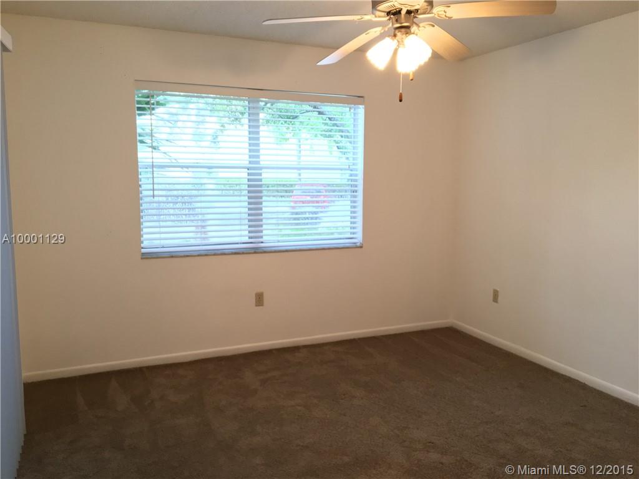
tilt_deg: -7.4
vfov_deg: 48.2
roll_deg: -1.1
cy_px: 240
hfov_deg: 61.7
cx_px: 320
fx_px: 535
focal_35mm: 29
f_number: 2.2
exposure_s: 1/30
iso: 125
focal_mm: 4.15
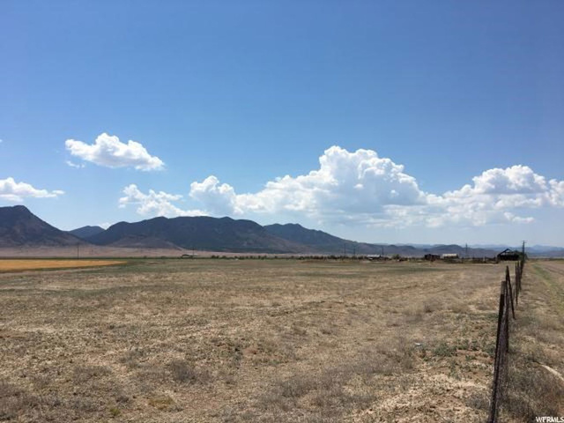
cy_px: 212
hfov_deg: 61.7
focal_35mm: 29
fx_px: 472
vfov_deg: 48.2
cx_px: 282
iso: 25
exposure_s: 1/3205
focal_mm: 4.15
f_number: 2.2
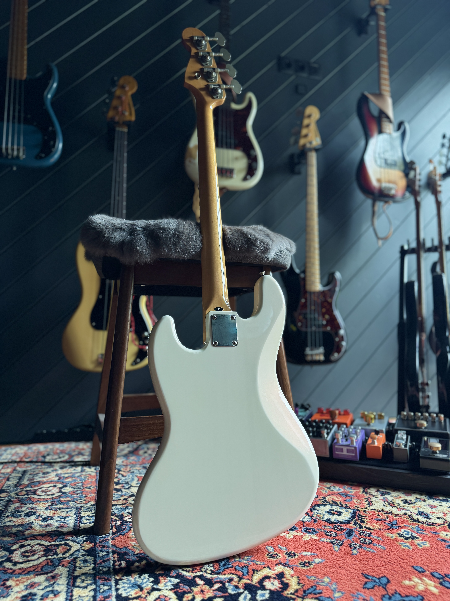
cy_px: 300
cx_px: 225
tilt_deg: +5.3
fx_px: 416
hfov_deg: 56.8
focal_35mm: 24
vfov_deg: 71.6
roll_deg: +0.1
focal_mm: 6.76
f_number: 1.78
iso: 200
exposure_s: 1/115
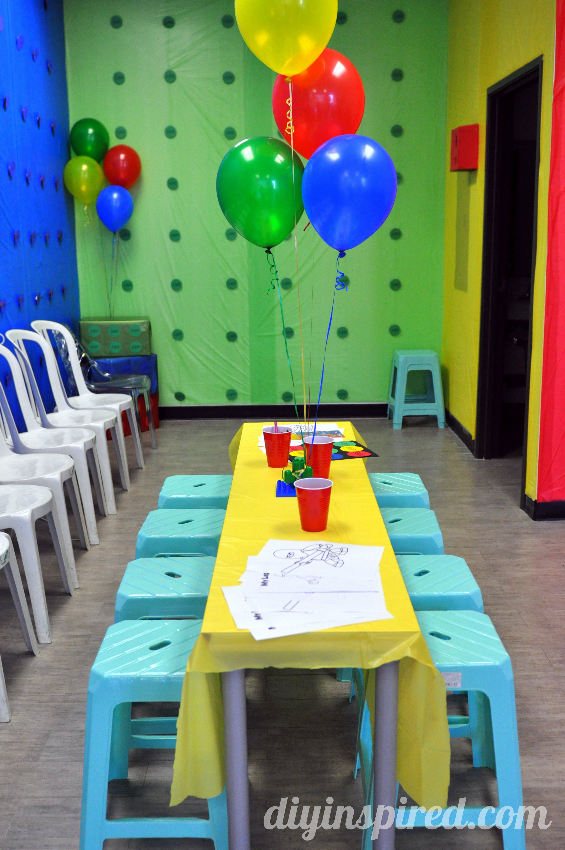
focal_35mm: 36
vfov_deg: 53.2
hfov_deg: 36.8
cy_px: 425
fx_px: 849
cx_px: 282
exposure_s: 1/500
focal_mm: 24
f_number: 2.8
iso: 1400
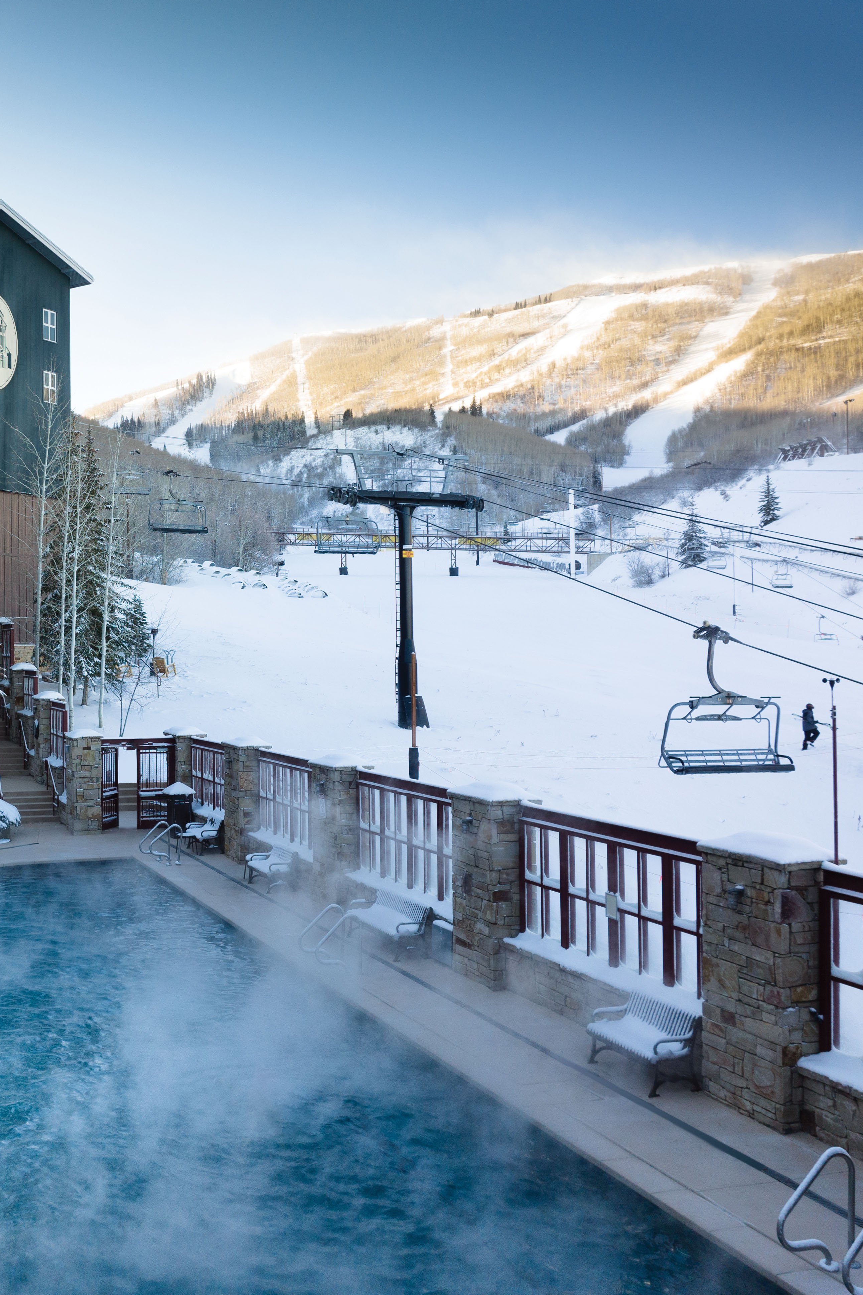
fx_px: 1223
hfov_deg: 37.6
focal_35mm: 34
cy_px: 648
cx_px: 179
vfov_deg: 55.8
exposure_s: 1/400
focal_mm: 12.29
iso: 100
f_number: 2.8
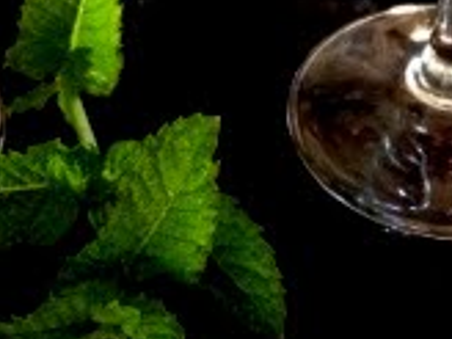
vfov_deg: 10.5
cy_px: -152
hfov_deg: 14.4
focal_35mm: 137
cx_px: 187
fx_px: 1789
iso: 320
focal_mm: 4.28
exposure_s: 1/20
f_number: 2.4
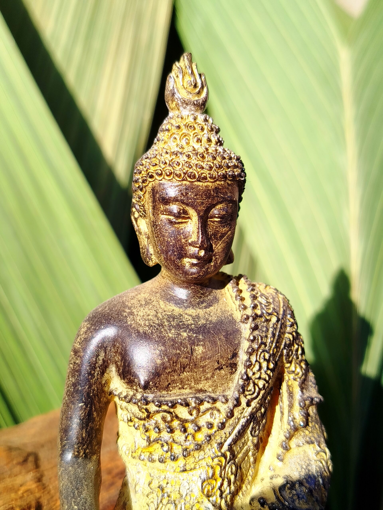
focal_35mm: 48
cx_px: 192
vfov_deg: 39.7
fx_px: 708
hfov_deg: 30.3
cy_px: 255
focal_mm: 5.31
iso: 50
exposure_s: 1/379
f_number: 1.7
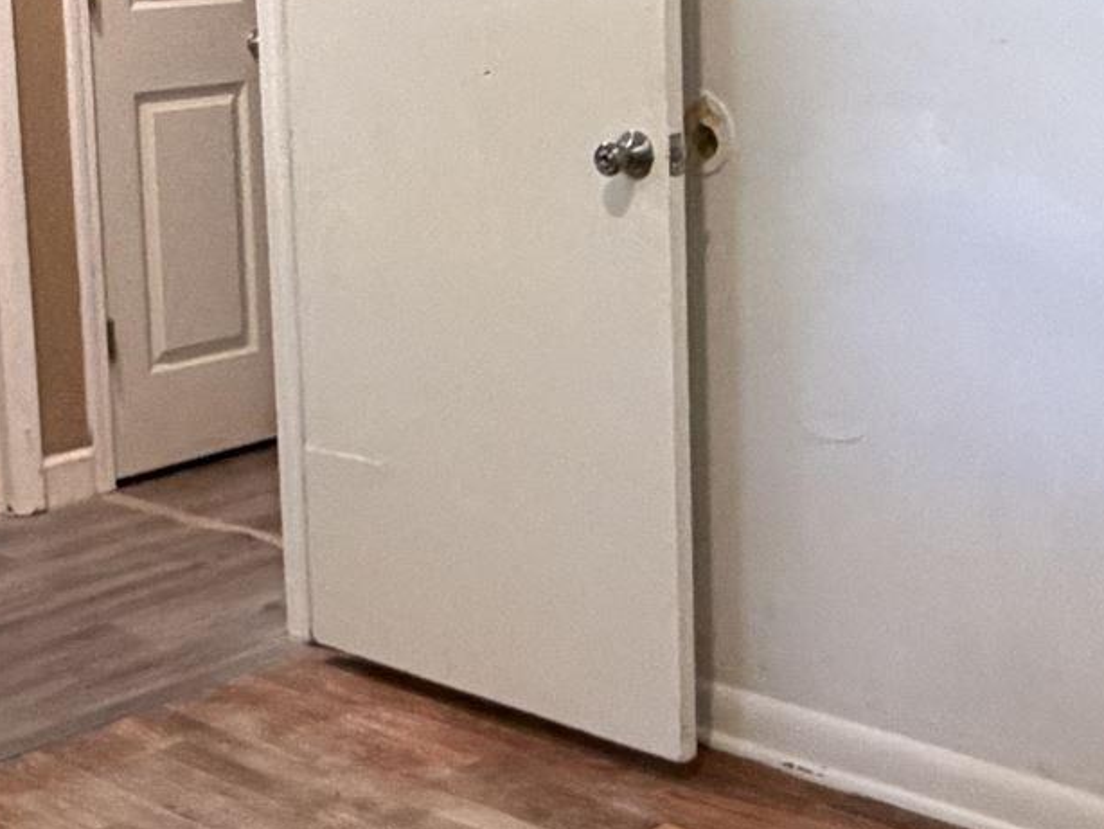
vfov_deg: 20.8
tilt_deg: -8.8
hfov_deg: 27.7
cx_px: 642
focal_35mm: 70
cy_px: 176
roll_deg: +1.8
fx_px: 2233
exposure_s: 1/60
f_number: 2.2
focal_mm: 2.22
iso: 400
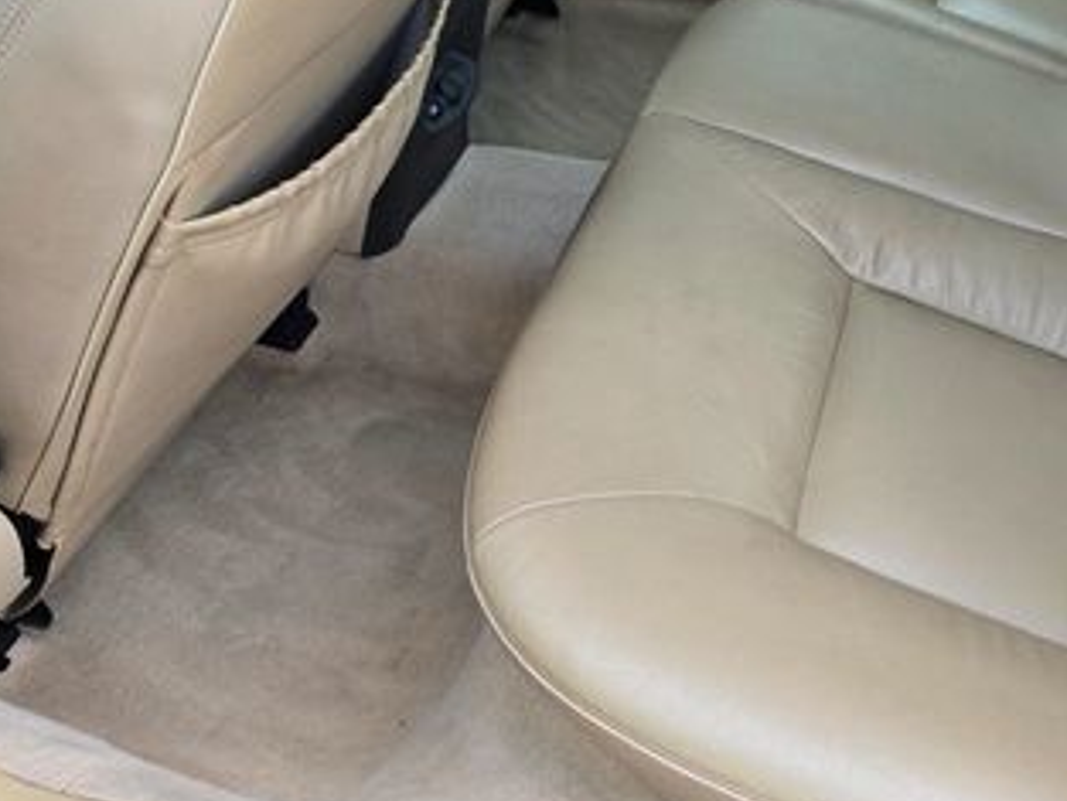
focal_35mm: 47
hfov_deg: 39.7
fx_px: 1449
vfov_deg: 30.5
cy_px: 225
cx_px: 743
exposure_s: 1/180
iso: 100
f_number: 1.7
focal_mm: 6.3
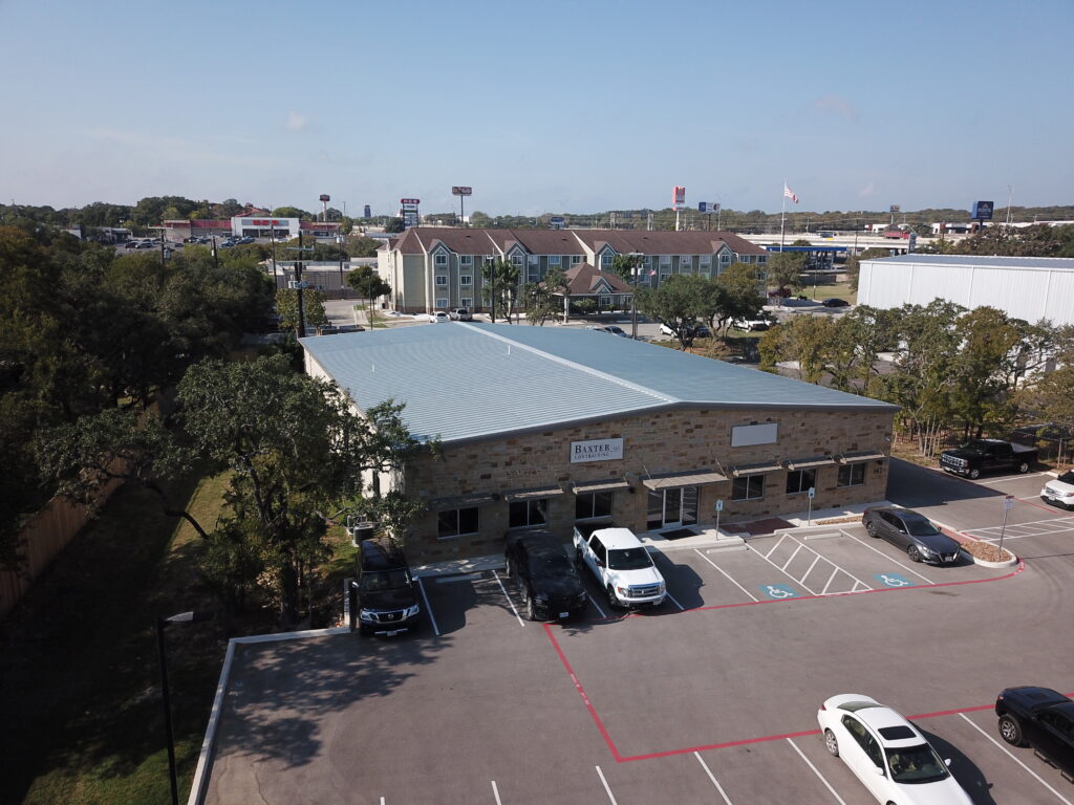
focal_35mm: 26
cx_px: 537
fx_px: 807
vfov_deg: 53.1
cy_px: 402
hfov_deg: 67.3
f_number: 2.2
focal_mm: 4.73
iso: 100
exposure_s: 1/1600
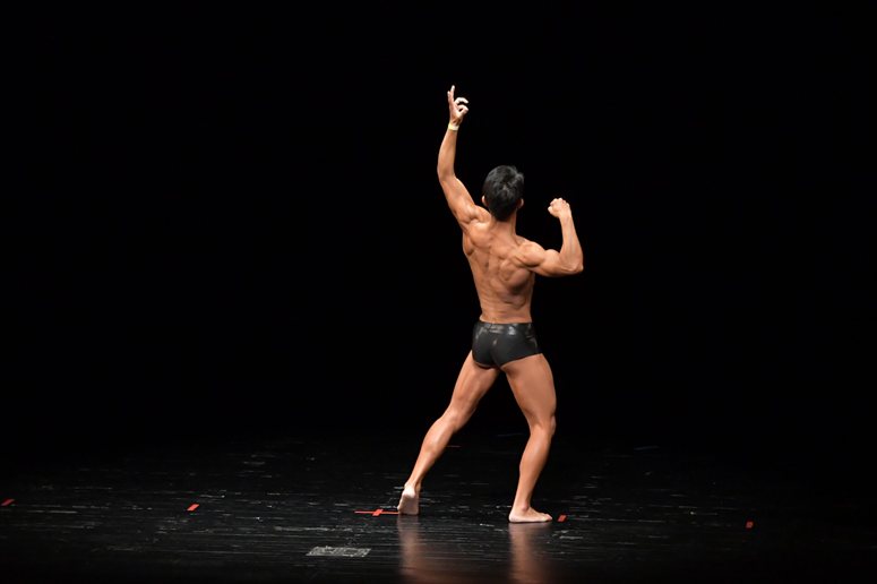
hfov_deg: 10.2
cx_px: 438
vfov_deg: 6.8
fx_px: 4919
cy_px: 292
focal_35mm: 202
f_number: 5.6
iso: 4000
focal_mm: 135
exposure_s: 1/400
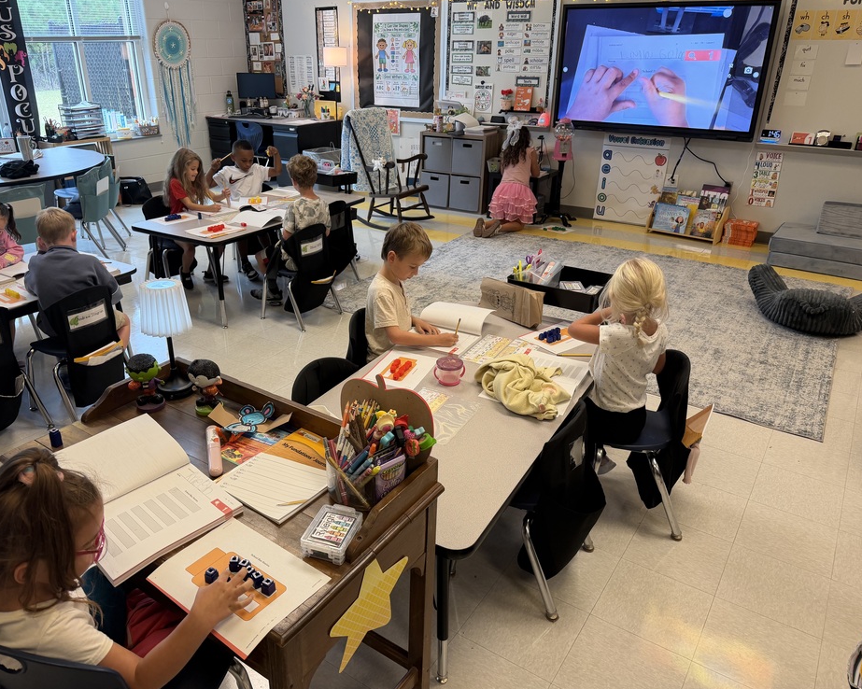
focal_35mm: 26
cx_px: 392
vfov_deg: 54.9
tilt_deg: -24.7
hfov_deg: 65.9
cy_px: 344
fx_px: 663
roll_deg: +0.5
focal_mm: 6.76
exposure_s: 1/60
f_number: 1.78
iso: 125
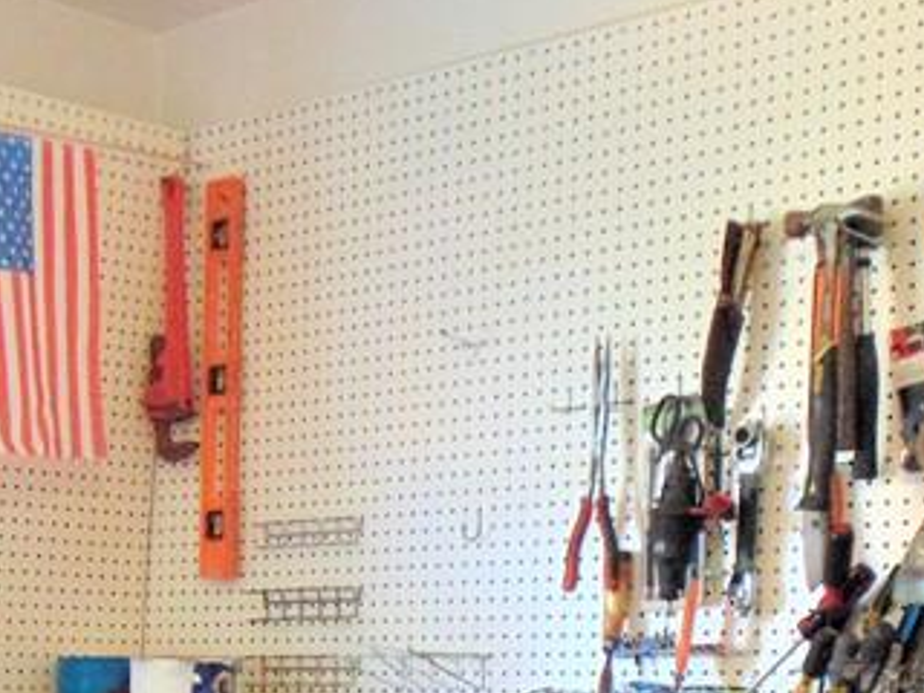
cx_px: 315
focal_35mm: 80
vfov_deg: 17.5
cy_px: 858
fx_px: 2135
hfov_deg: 24.3
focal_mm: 4.5
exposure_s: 1/30
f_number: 3
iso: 400
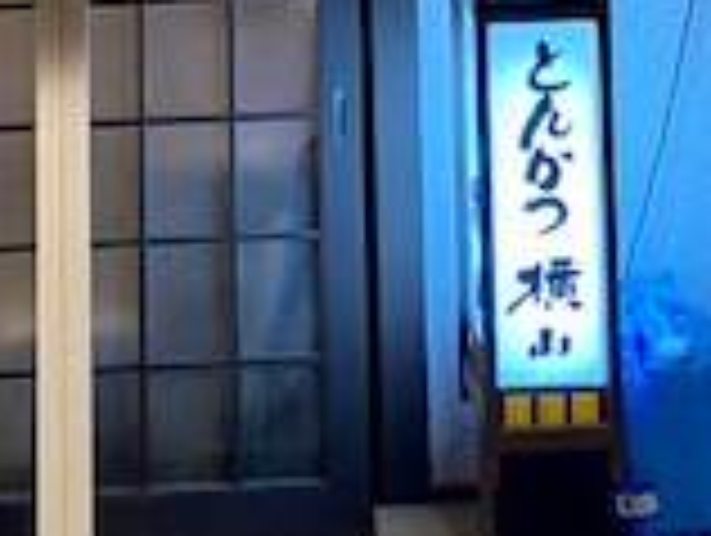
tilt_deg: +4.5
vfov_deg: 12.8
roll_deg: +1.0
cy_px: -441
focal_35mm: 105
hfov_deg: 18.7
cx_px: 392
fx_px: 2160
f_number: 1.8
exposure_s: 1/50
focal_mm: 4.25
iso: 160
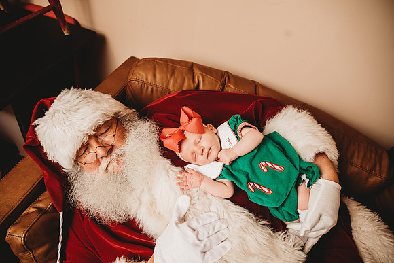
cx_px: 197
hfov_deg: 73.7
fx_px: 263
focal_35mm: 24
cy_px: 132
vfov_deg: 53.2
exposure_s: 1/160
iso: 100
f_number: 4
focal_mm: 24
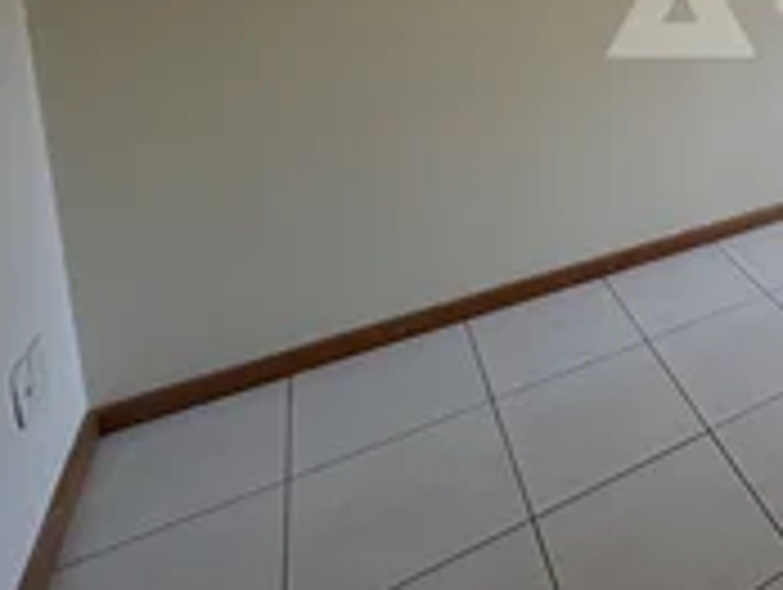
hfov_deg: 44.5
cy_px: -7
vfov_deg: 39.8
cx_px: 860
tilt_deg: -8.6
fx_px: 702
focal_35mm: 31
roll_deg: -2.3
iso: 64
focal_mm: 2.22
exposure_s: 1/139
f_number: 2.2
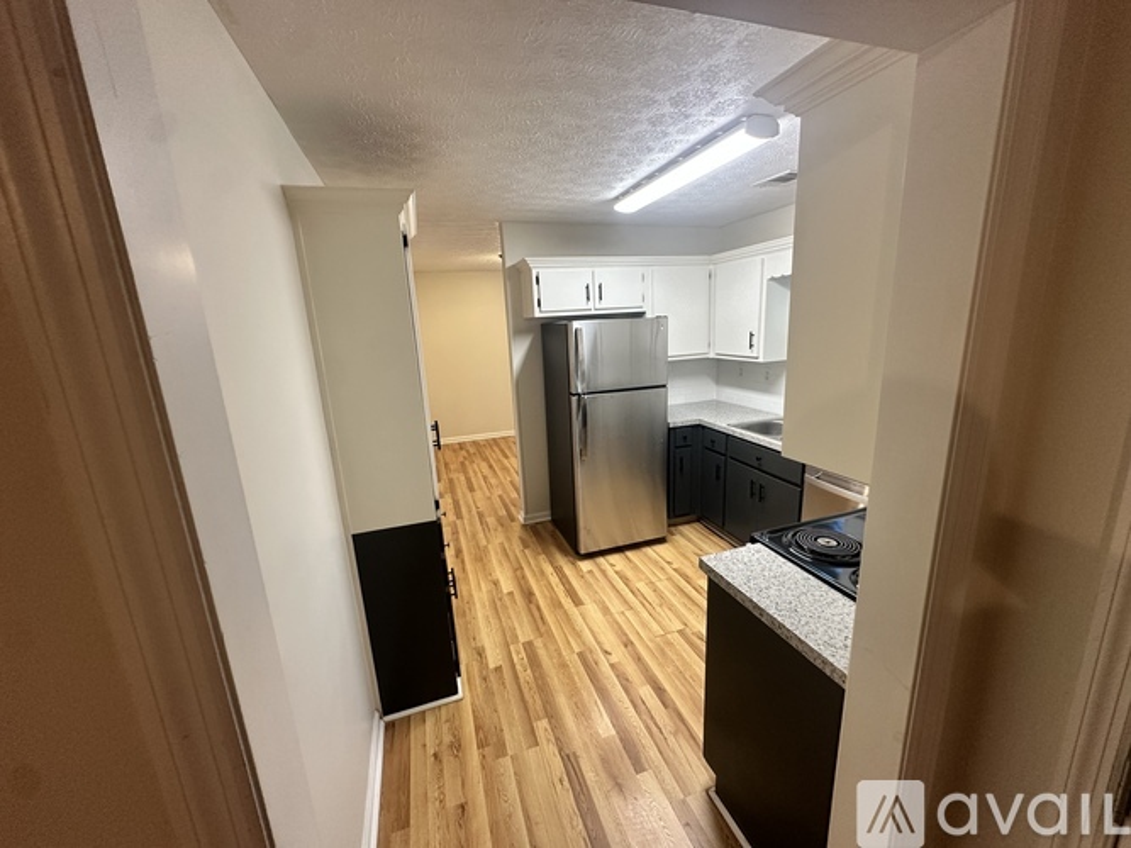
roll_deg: +2.2
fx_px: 457
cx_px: 566
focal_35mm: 14
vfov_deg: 85.7
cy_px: 424
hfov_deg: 102.1
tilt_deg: -12.4
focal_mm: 2.22
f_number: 2.2
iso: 200
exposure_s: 1/60
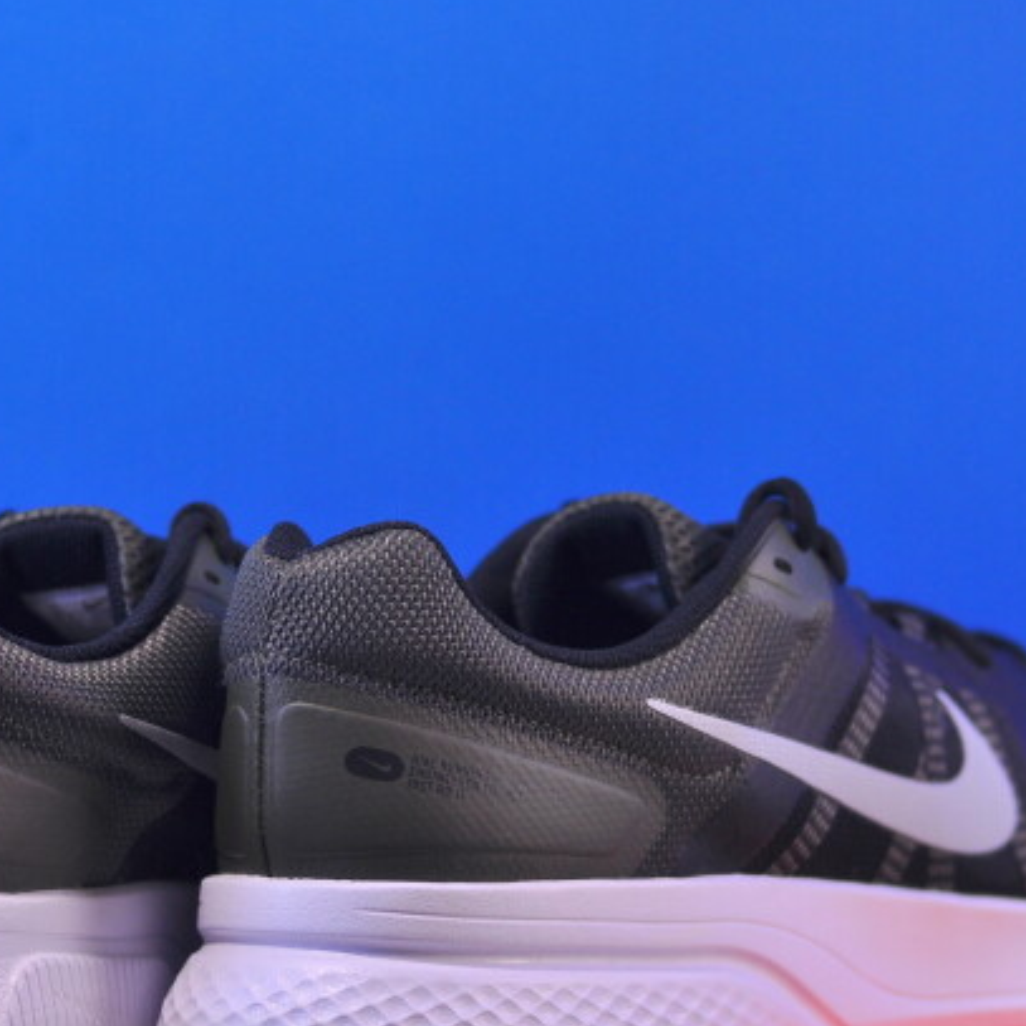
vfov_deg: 14.0
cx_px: 408
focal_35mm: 125
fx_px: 4192
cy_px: 589
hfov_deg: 13.9
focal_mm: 50
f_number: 2.5
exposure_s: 1/320
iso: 250
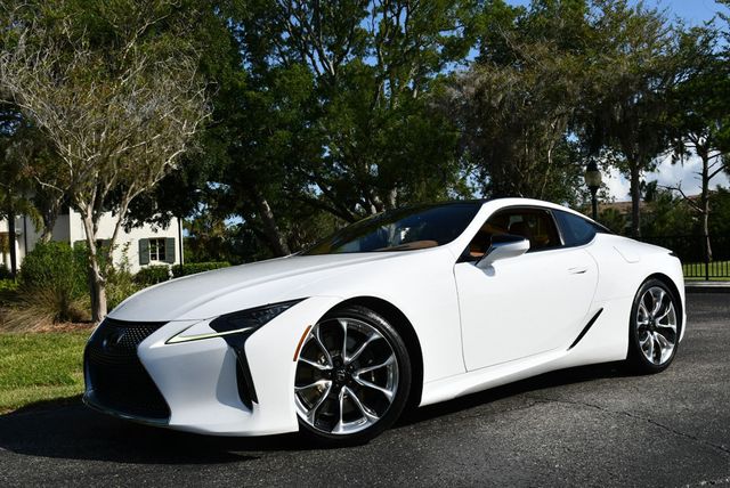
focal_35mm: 40
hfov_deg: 48.4
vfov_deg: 33.5
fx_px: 812
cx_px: 365
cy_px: 244
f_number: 9
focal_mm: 20
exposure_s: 1/400
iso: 100
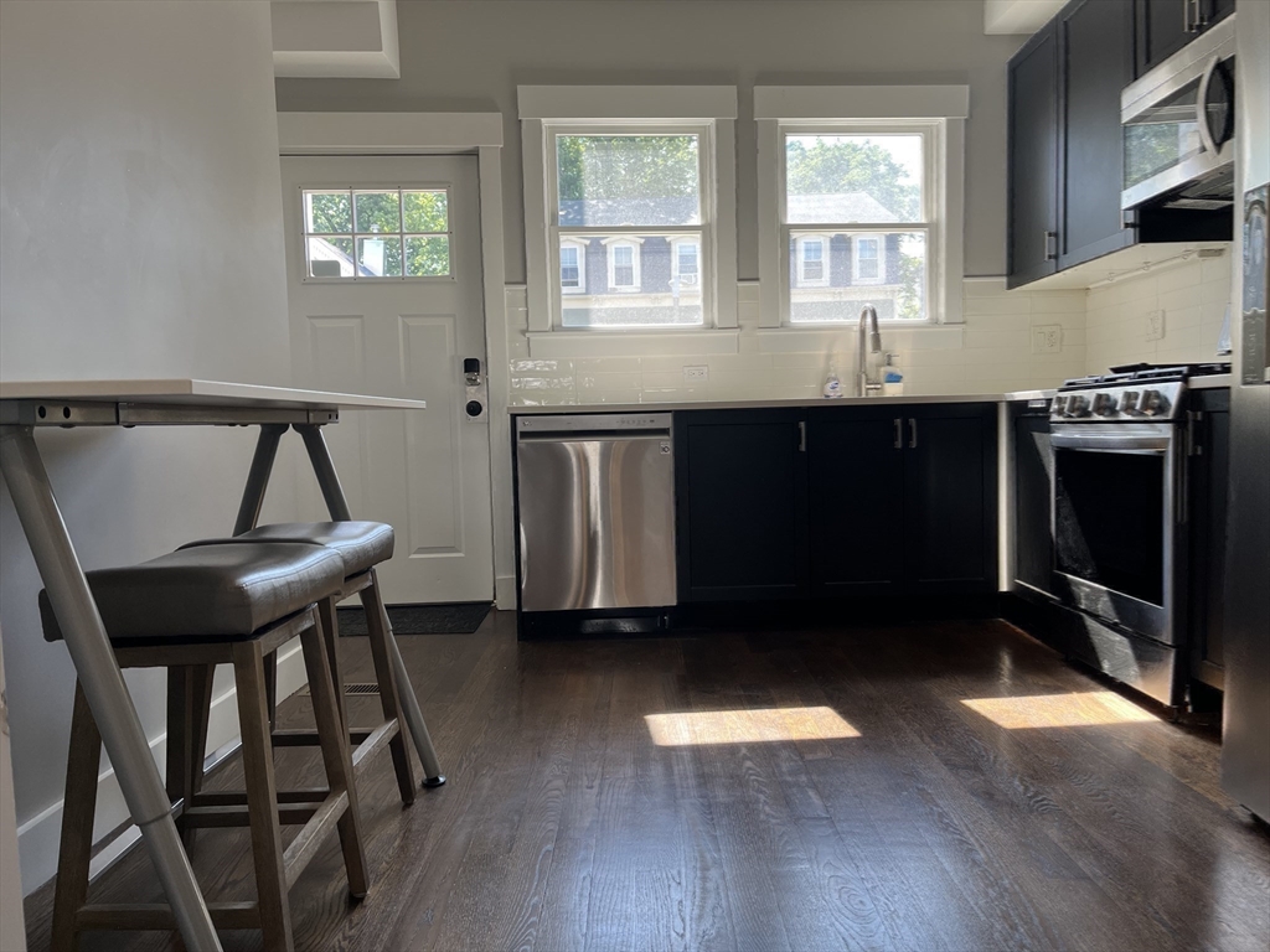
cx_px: 635
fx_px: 954
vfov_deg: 53.1
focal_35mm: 26
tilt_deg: -3.6
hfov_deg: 67.3
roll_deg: +1.4
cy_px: 476
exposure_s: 1/120
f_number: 1.6
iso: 40
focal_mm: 5.1
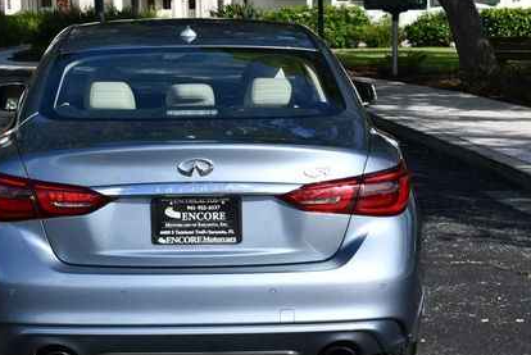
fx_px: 1462
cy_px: 177
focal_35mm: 99
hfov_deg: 20.5
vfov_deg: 13.9
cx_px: 172
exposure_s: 1/250
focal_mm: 32
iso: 100
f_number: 8
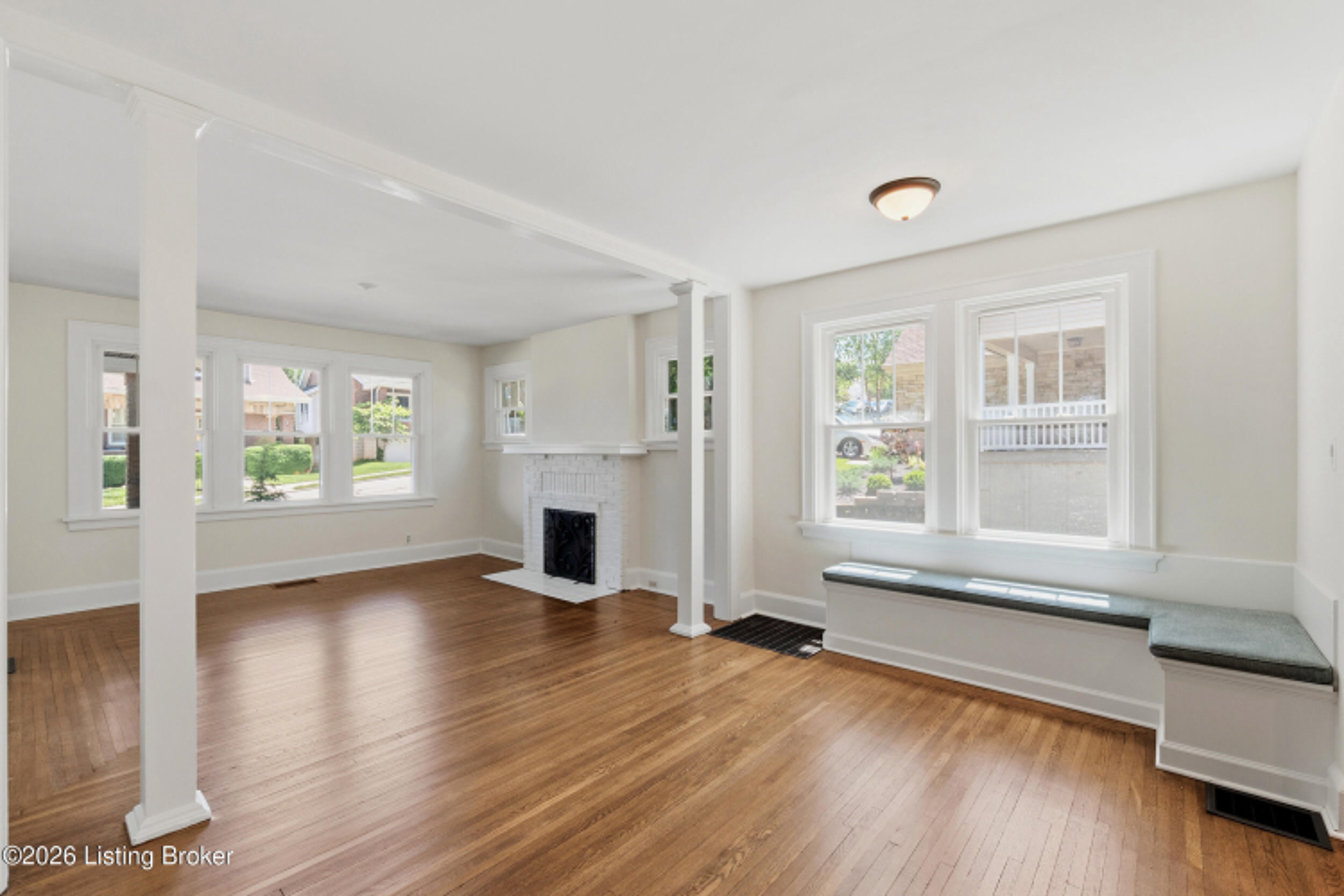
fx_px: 560
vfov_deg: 77.3
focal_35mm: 15
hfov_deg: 100.4
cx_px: 672
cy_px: 448
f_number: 10
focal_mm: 10
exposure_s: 1/30
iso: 400
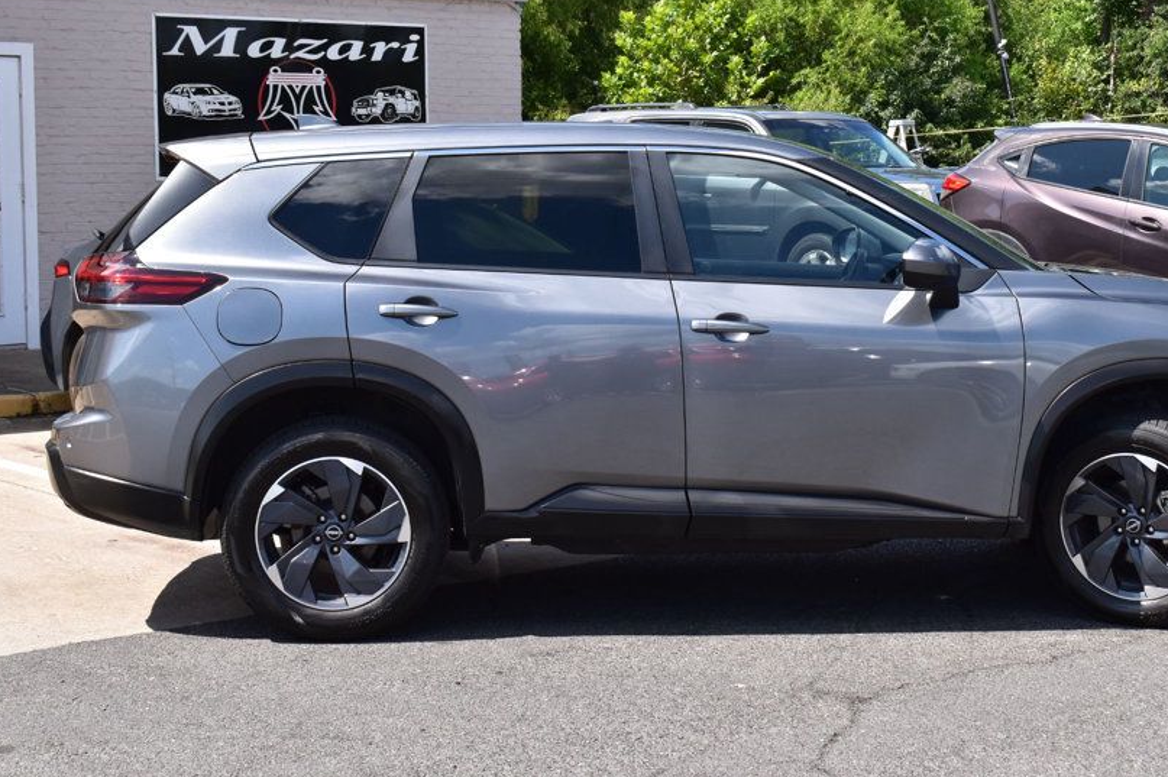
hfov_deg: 30.2
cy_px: 292
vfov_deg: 20.4
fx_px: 2161
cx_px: 709
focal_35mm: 67
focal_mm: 35
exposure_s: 1/320
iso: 400
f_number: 11
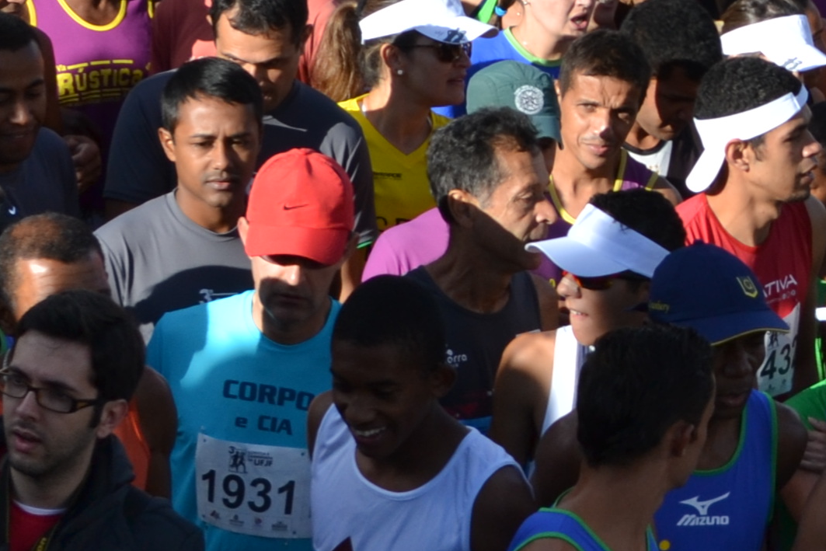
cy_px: 323
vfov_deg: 7.0
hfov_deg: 10.3
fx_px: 4474
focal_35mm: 195
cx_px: 1068
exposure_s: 1/160
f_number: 8
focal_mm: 30
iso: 100
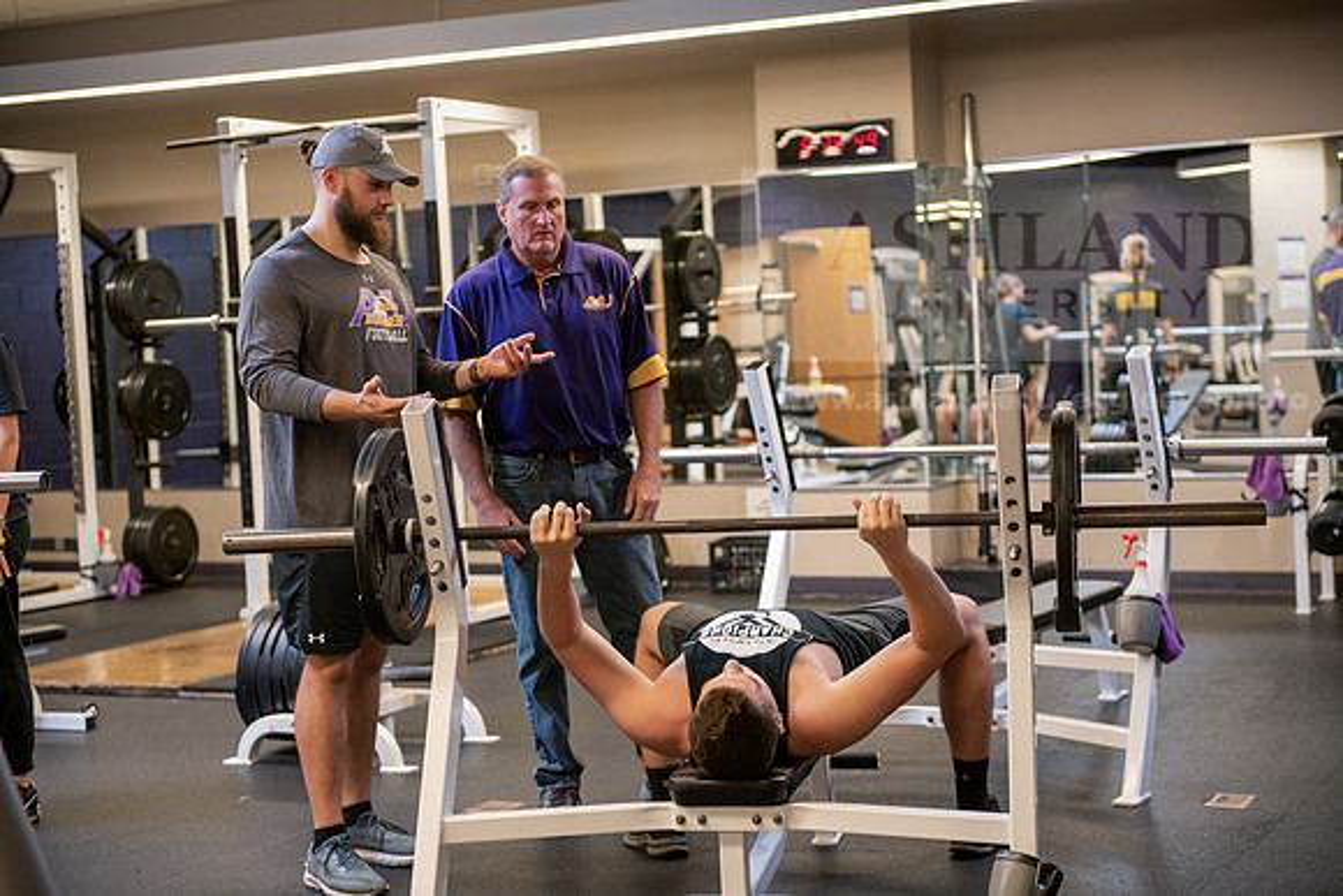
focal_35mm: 62
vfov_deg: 21.9
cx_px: 672
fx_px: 2313
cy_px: 448
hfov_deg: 32.4
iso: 1000
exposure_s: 1/200
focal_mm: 62
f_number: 3.2
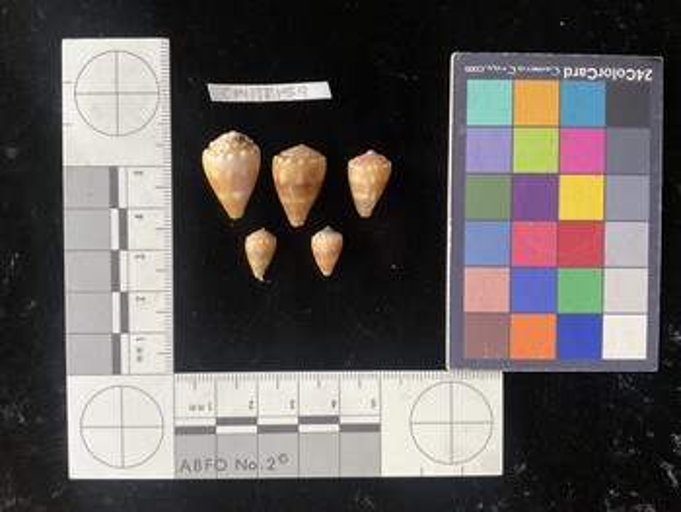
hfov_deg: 61.6
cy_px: 256
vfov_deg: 48.3
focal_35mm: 29
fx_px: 571
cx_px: 340
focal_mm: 3
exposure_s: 1/60
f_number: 1.8
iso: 125
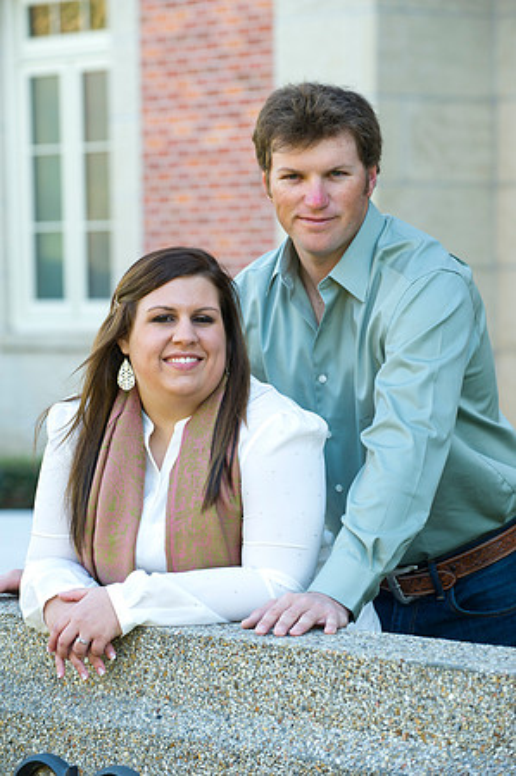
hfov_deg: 10.1
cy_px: 388
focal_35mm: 135
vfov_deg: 15.2
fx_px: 2909
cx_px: 258
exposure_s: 1/100
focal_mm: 135
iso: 400
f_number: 5
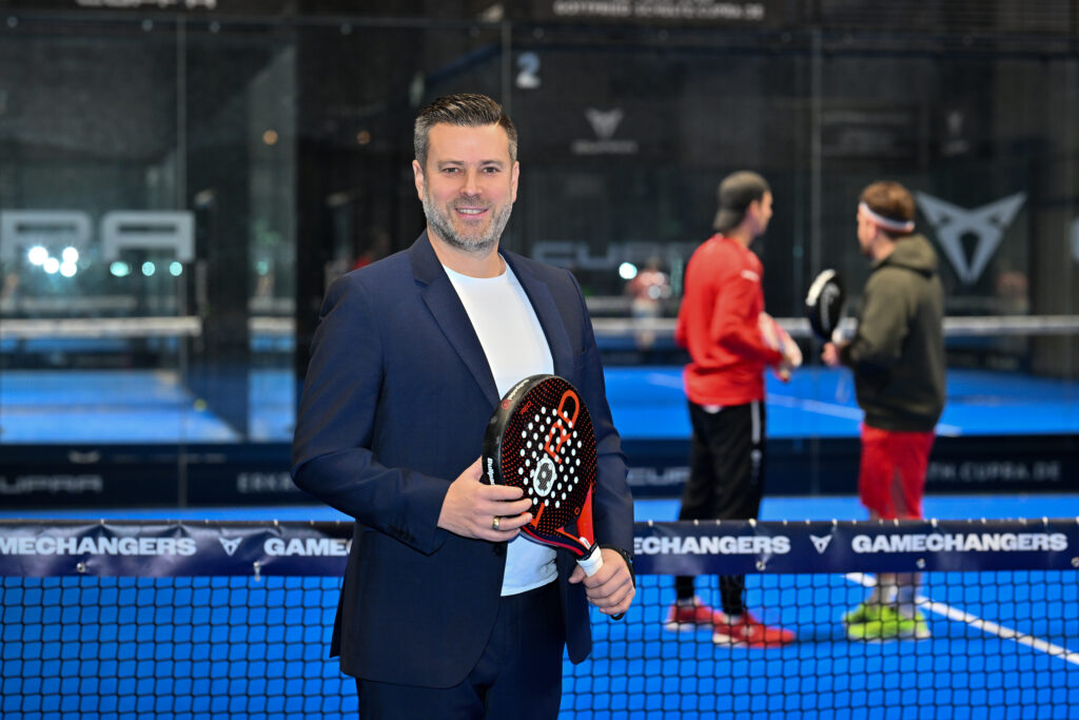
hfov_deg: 23.9
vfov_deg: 16.1
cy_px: 360
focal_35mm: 85
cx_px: 540
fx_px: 2548
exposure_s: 1/200
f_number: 3.5
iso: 800
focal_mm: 85
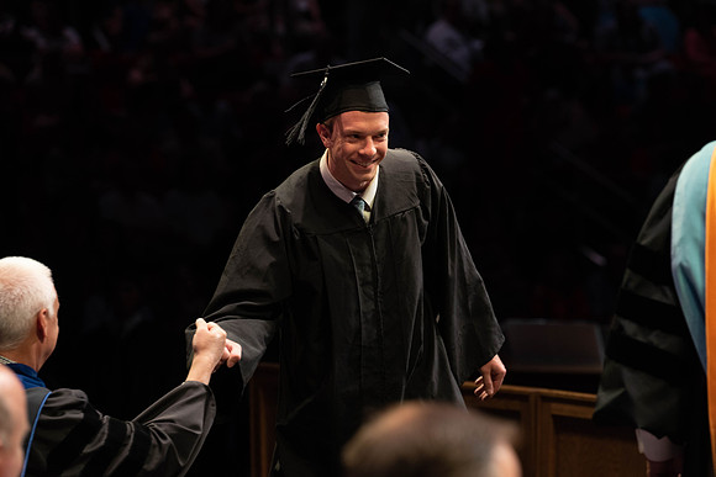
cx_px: 358
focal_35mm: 160
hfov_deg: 12.8
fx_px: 3183
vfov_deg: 8.6
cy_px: 238
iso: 1600
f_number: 4.5
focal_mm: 160
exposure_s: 1/320
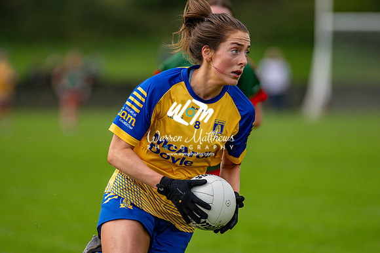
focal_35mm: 450
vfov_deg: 3.1
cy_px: 126
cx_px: 190
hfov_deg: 4.6
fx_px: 4747
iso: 560
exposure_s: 1/5000
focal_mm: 300
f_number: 2.8
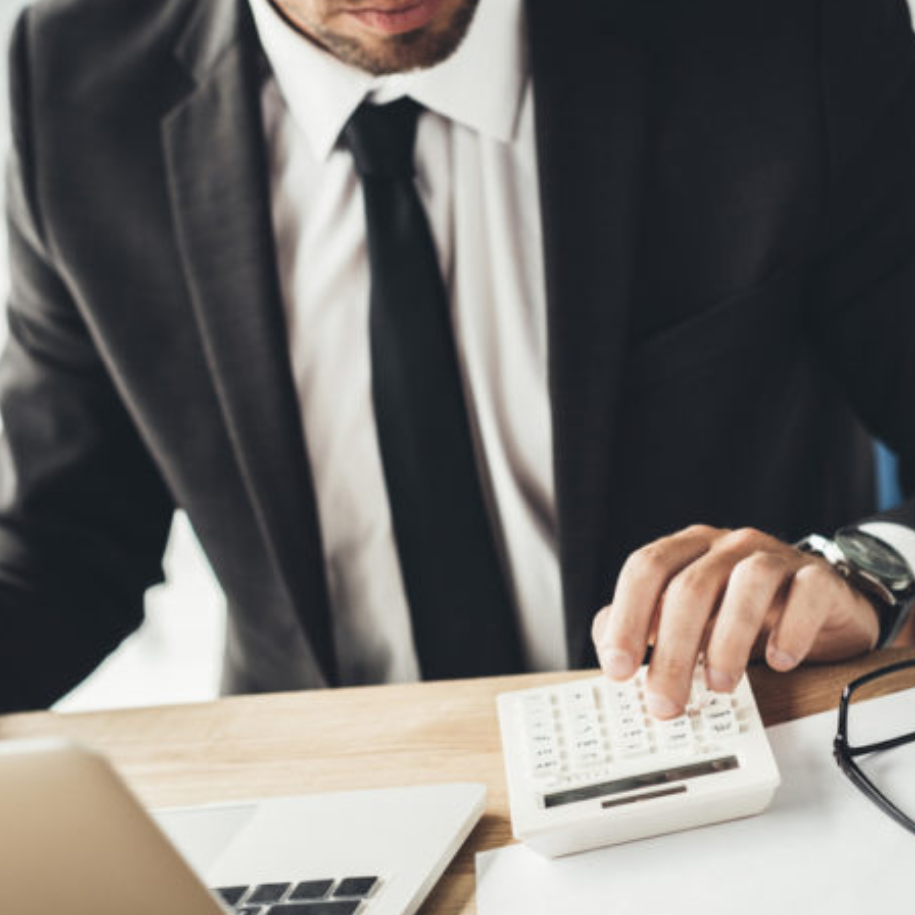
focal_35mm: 124
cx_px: 421
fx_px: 3708
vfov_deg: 14.1
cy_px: 428
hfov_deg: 14.1
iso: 250
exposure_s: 1/200
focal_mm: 85
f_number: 3.2
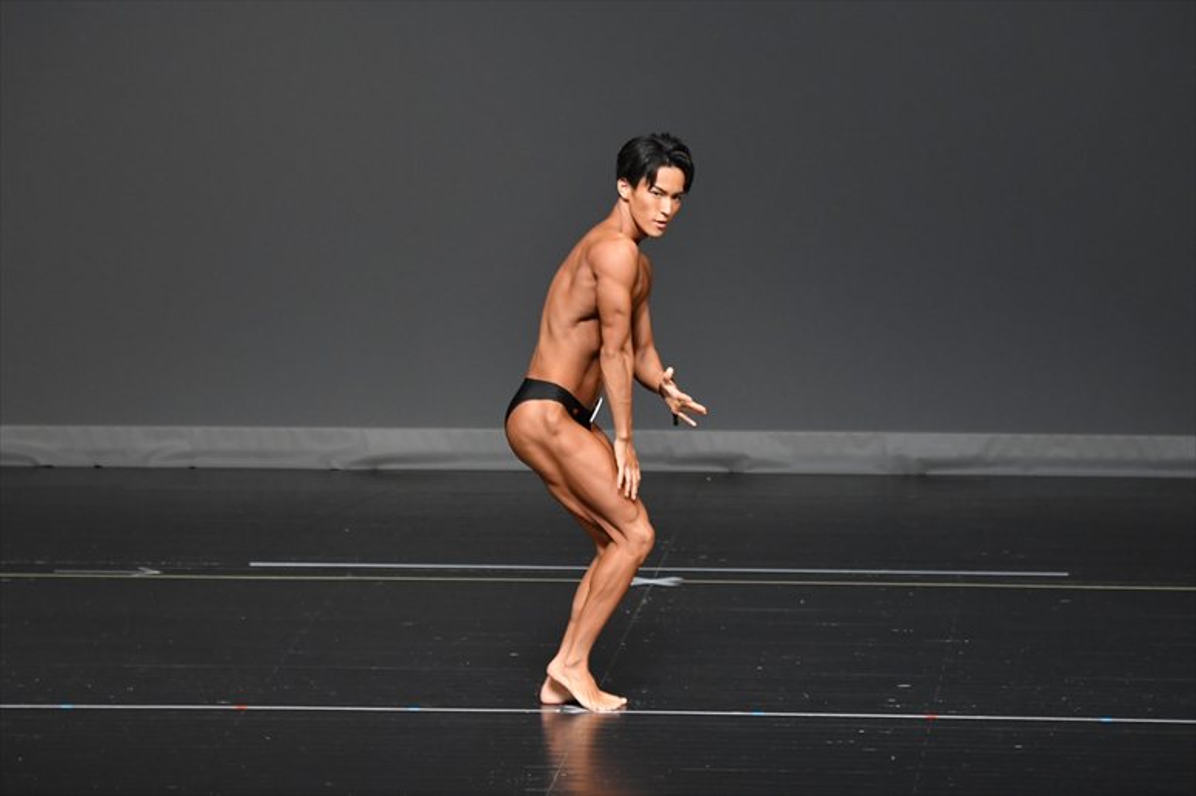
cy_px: 398
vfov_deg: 4.8
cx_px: 598
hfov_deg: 7.2
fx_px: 9464
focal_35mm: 285
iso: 2500
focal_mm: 190
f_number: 5.6
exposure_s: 1/400
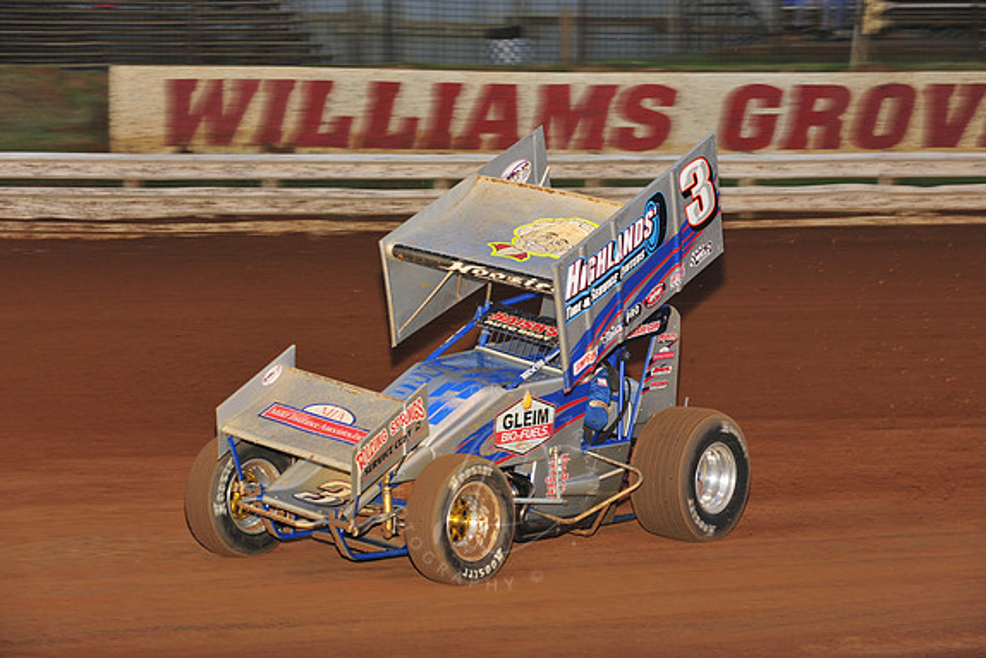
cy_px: 328
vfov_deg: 12.9
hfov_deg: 19.3
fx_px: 2904
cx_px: 495
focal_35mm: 106
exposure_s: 1/320
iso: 800
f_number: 6.3
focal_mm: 105
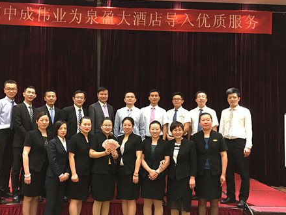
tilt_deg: +5.1
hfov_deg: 55.2
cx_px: 130
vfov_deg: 43.0
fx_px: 273
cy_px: 110
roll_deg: -2.1
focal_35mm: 33
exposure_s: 1/8
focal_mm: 4.15
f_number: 2.2
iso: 100
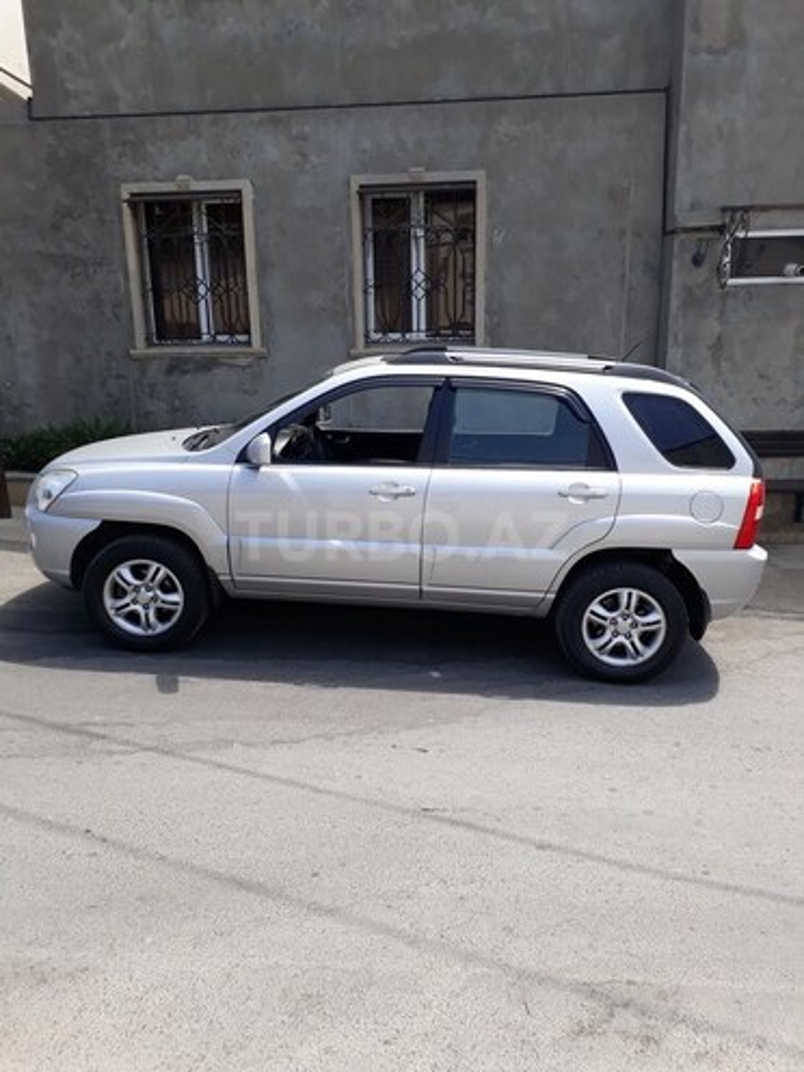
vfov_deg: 65.3
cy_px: 536
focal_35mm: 27
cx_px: 402
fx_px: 836
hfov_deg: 51.4
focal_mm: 3.6
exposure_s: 1/708
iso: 40
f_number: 1.9
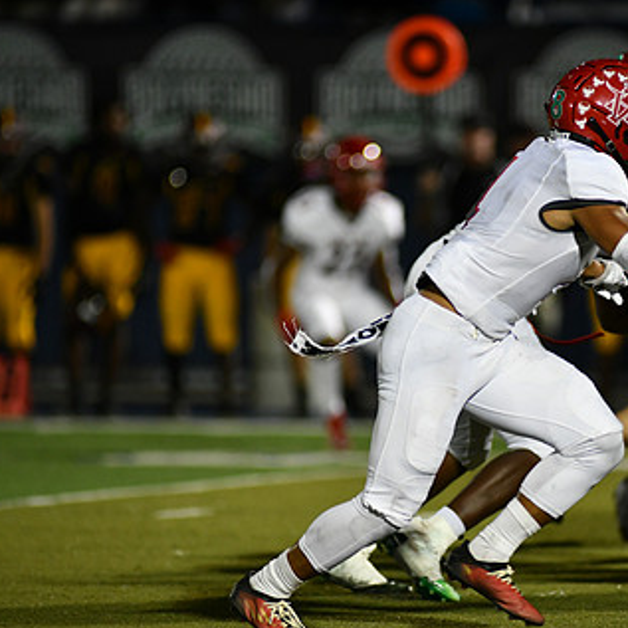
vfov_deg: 3.8
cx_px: 450
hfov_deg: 3.8
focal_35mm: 466
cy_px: 334
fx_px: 9565
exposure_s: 1/1000
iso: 1800
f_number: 2.8
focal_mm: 300
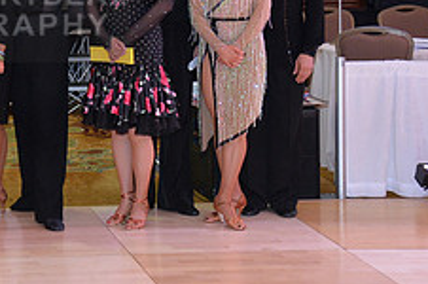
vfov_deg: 12.0
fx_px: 1342
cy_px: 12
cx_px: -76
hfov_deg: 17.3
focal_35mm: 113
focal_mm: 44
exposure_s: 1/250
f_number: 4.5
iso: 2000
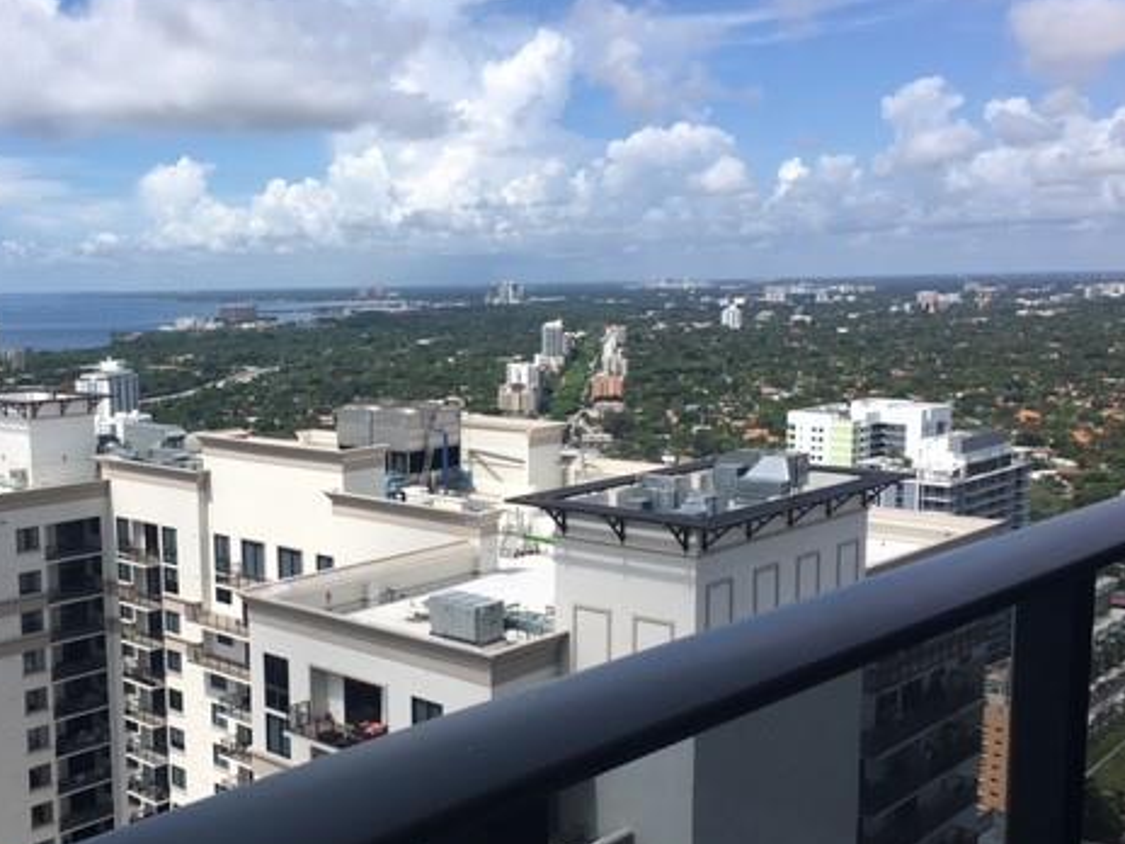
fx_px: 1300
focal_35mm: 40
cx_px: 371
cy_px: 487
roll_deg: +0.8
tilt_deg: -6.7
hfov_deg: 46.0
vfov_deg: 35.9
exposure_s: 1/2024
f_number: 2.2
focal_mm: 4.15
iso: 25
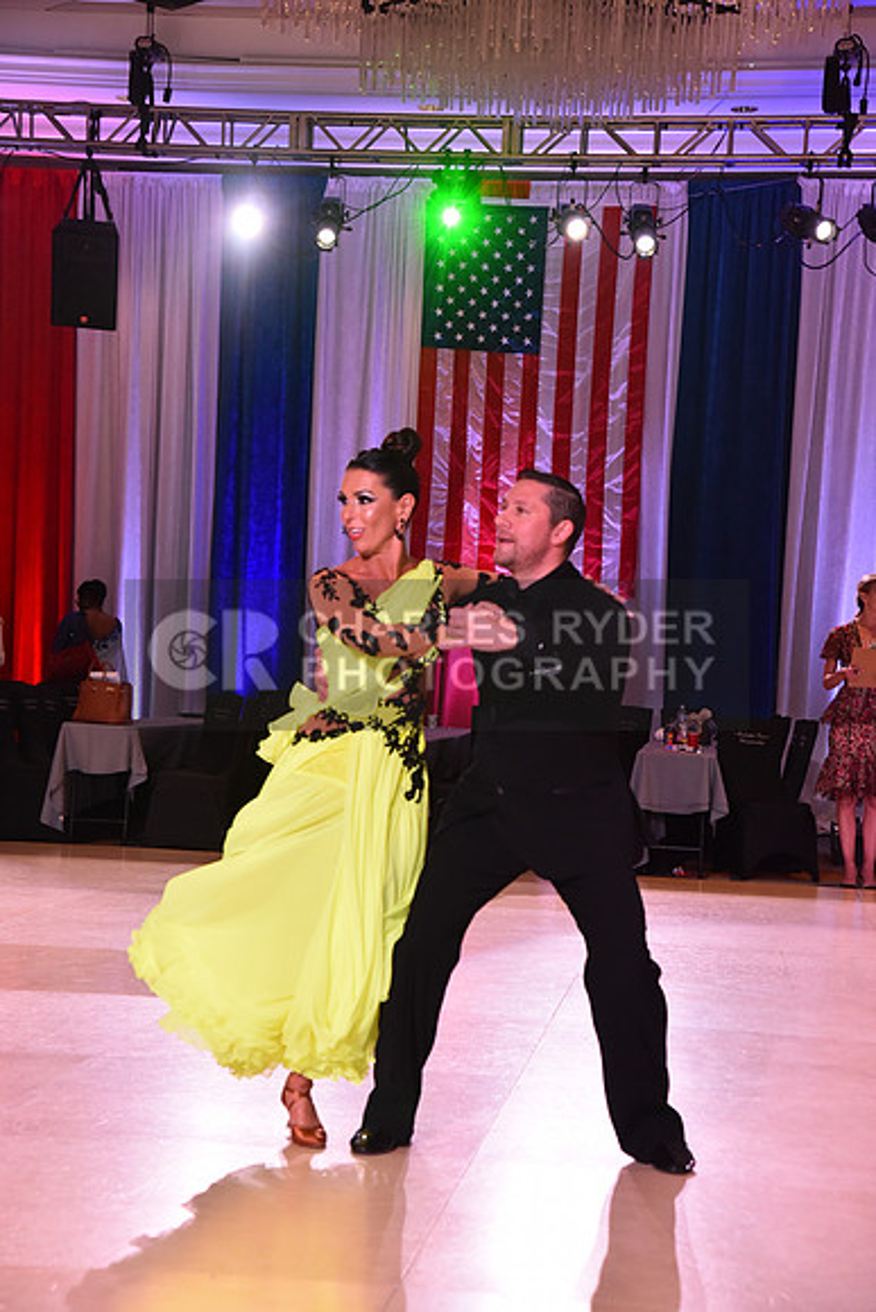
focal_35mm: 70
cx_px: 438
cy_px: 656
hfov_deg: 19.5
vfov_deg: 28.8
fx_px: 2553
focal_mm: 70
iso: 2500
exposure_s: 1/250
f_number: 6.3
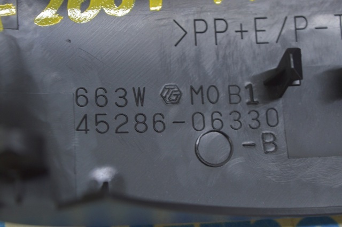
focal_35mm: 82
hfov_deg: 24.6
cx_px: 171
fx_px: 783
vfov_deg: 16.5
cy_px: 114
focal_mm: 55
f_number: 5.6
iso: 400
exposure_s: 1/20
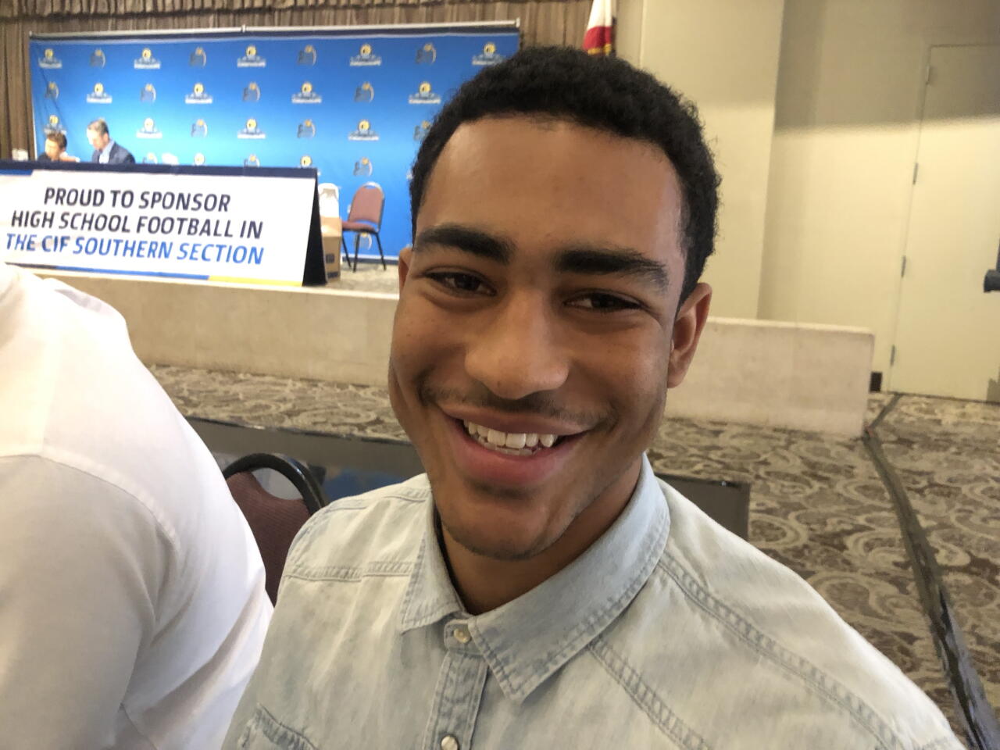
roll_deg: +0.7
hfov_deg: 63.4
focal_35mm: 28
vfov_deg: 49.7
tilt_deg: -10.0
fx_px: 809
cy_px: 375
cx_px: 500
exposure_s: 1/4
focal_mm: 4
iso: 100
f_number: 1.8
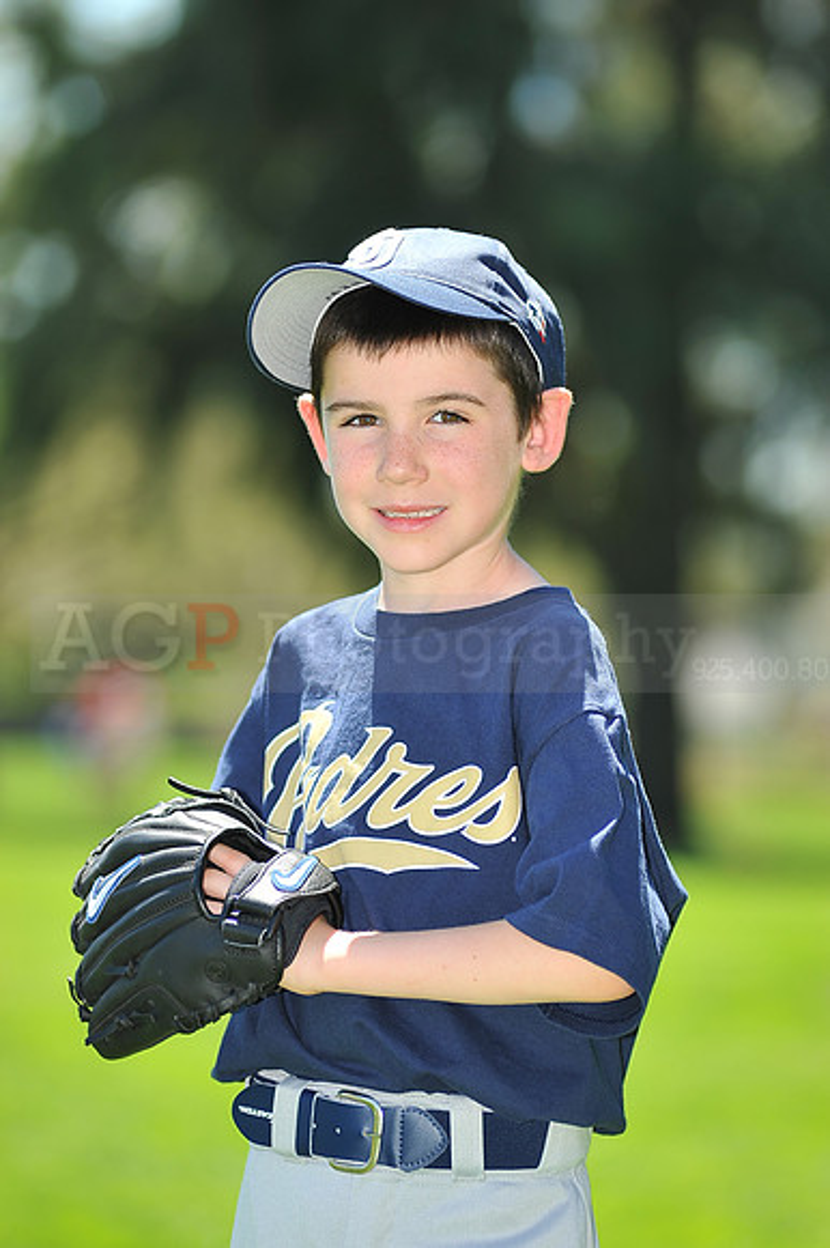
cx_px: 415
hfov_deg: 7.6
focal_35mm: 180
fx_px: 6232
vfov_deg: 11.4
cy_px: 624
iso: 200
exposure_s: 1/640
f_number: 4.5
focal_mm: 180
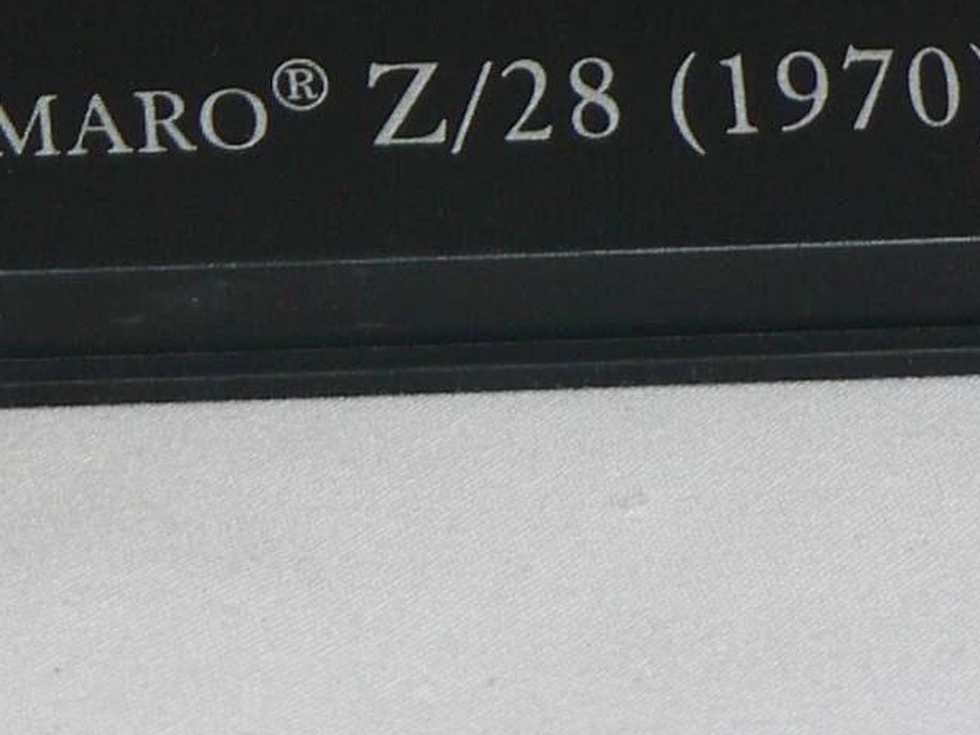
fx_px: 11409
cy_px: -581
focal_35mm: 403
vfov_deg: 3.7
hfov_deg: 4.9
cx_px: -5
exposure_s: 1/60
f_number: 3.2
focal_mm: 16.2
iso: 80
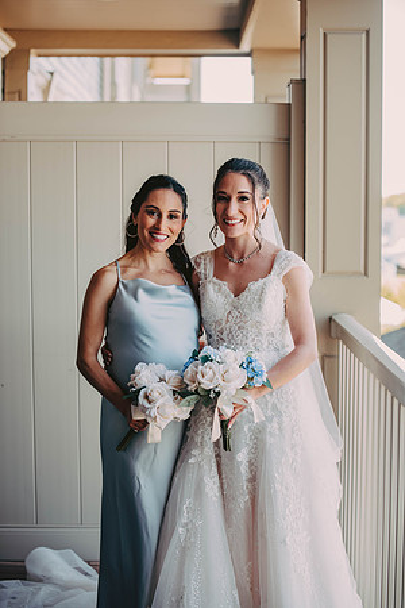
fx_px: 1181
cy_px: 304
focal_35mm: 70
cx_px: 202
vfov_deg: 28.8
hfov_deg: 19.5
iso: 320
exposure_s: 1/320
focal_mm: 70
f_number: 2.8
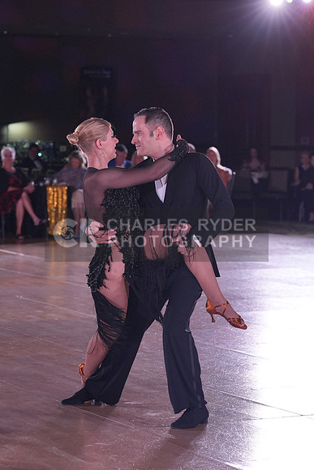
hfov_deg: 10.6
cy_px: 235
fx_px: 1700
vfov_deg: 15.8
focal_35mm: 130
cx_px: 157
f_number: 4
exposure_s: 1/400
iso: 1000
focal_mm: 87
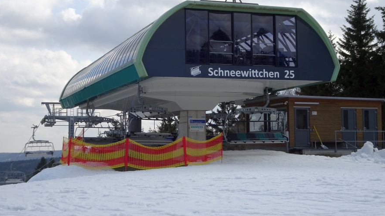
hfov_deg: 33.8
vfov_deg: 19.4
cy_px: 94
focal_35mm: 62
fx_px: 633
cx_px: 193
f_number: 4.5
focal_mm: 9.52
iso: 80
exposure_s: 1/500
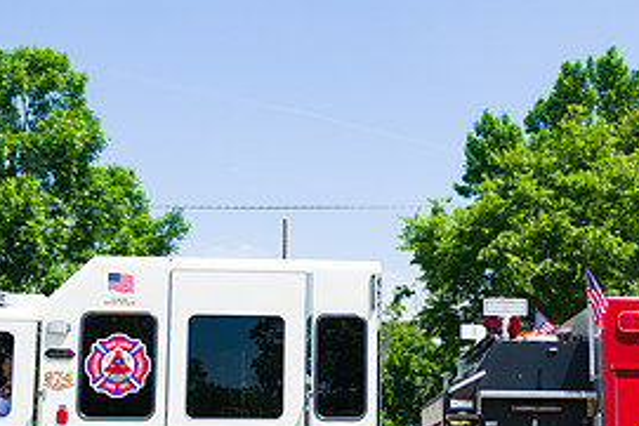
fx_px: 1066
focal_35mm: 60
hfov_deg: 33.0
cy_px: 331
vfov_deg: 22.4
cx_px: 450
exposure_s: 1/1600
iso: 200
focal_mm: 28
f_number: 5
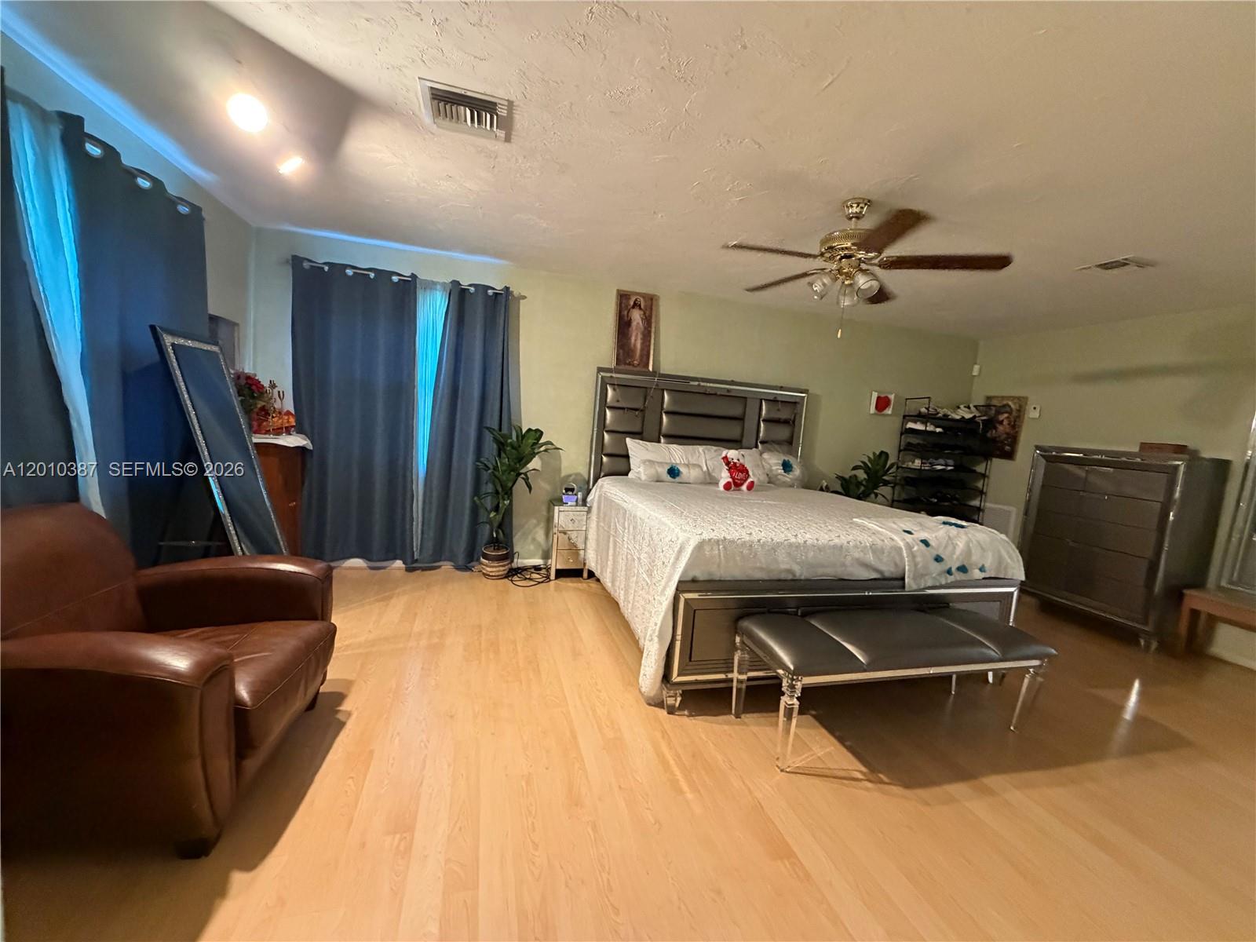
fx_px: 508
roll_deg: -4.3
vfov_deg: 85.7
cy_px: 471
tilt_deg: -5.8
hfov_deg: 102.1
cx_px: 628
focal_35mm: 14
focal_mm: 2.22
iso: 800
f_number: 2.2
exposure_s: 1/60
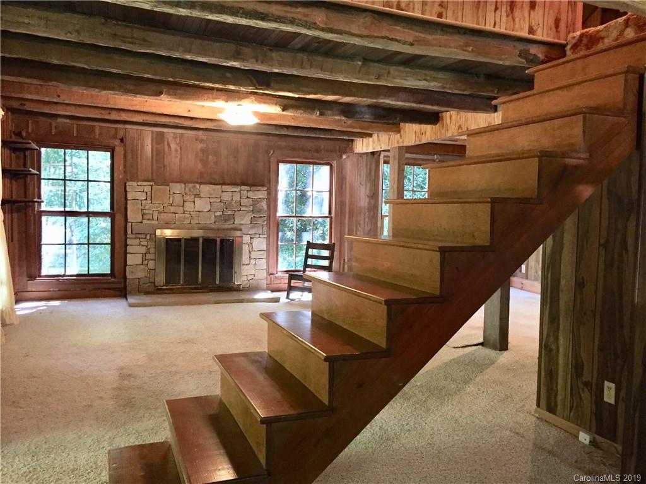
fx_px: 541
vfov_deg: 48.2
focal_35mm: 29
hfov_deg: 61.7
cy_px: 242
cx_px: 323
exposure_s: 1/17
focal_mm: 4.15
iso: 250
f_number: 2.2
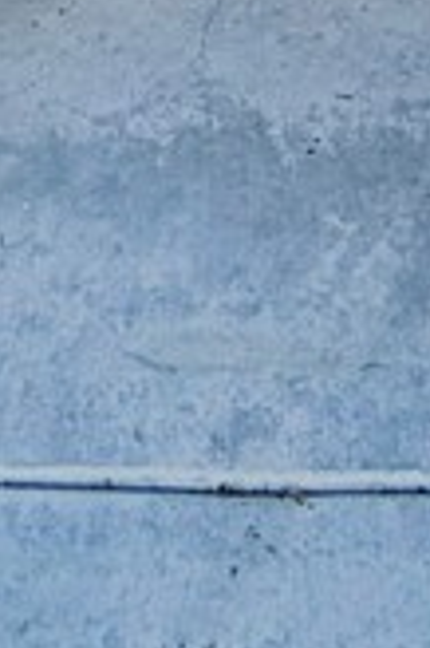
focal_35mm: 91
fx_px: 1634
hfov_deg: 14.9
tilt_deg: +1.2
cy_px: -790
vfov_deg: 15.5
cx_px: 308
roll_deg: +0.3
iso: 40
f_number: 2.2
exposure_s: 1/217
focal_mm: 2.22
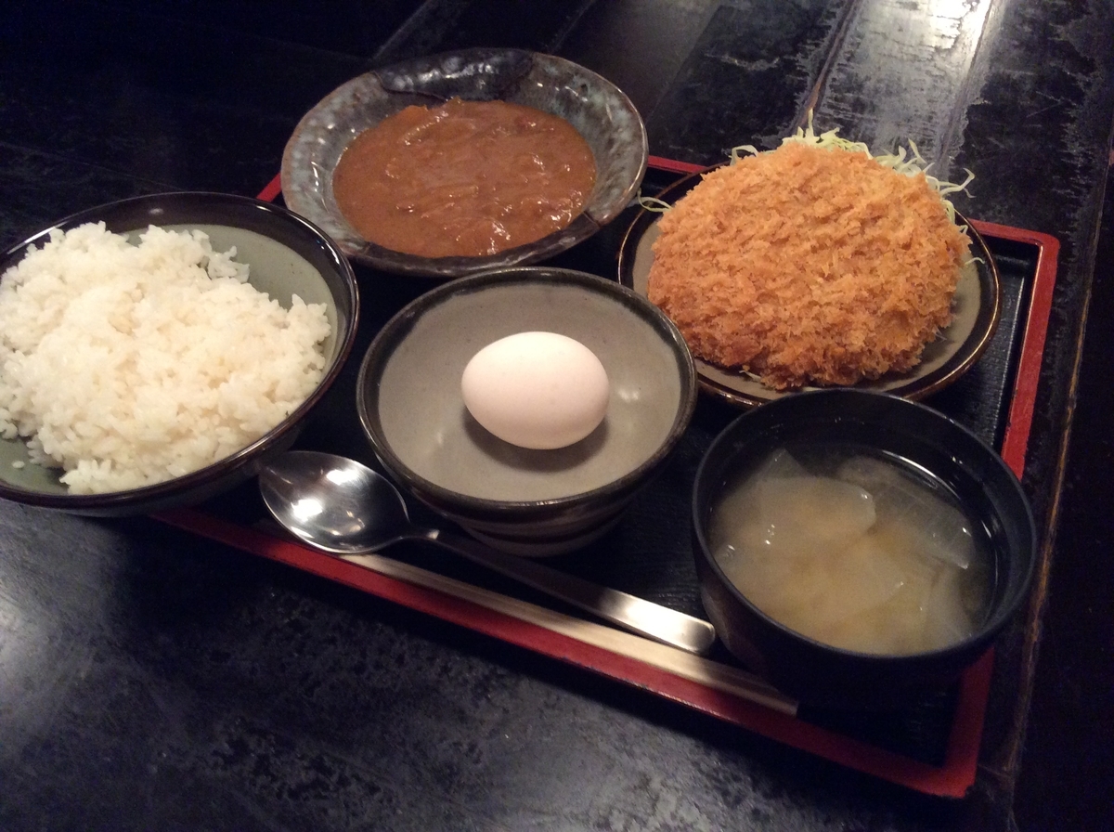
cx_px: 557
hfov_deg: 56.9
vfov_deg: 44.0
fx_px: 1028
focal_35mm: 32
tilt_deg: -49.8
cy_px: 416
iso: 250
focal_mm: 3.3
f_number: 2.4
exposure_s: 1/24
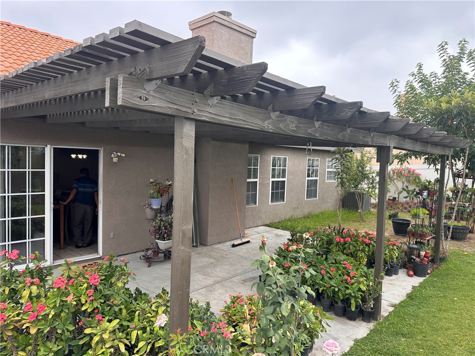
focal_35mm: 24
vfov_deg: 56.8
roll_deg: -2.4
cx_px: 238
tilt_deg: -3.4
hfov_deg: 71.6
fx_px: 329
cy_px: 178
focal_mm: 6.86
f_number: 1.78
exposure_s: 1/619
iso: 80
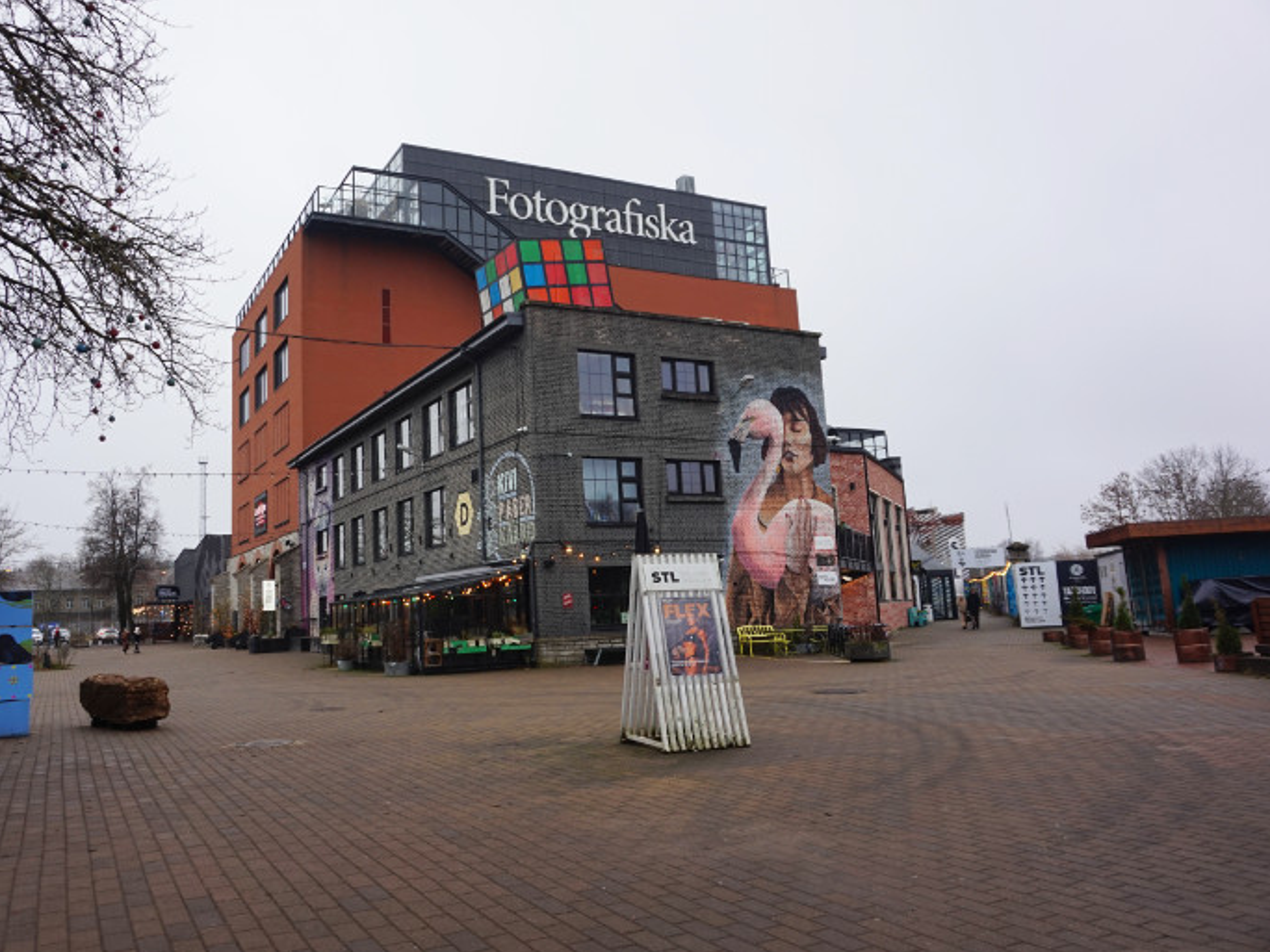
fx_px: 991
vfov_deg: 51.3
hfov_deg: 64.9
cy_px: 465
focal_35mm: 27
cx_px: 531
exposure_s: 1/60
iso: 100
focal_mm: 16
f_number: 4
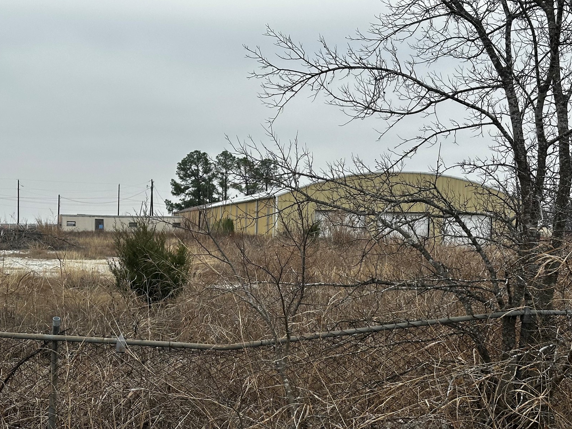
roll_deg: -1.0
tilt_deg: -1.5
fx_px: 1008
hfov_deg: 31.6
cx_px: 246
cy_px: 241
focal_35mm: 61
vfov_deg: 24.0
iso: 64
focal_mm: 6.86
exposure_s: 1/2070
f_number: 1.78
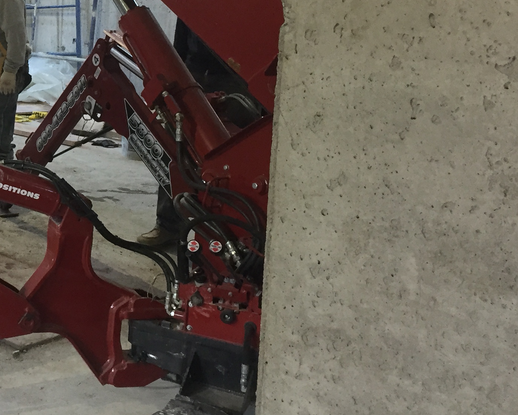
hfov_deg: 26.0
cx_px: -60
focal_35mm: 67
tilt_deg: -8.3
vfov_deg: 22.4
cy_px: 73
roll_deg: -1.0
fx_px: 1027
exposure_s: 1/30
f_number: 2.2
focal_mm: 4.15
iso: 125
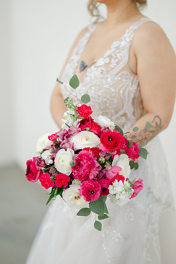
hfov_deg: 16.1
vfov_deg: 23.9
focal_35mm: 85
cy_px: 132
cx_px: 88
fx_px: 623
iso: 80
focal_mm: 85
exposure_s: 1/6400
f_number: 1.8
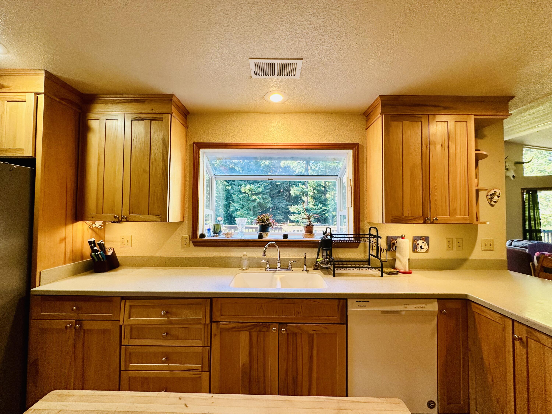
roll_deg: -0.5
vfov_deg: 85.7
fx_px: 223
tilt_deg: +2.2
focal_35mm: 14
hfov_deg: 102.1
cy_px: 207
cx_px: 276
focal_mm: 2.22
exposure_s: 1/120
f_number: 2.2
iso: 200
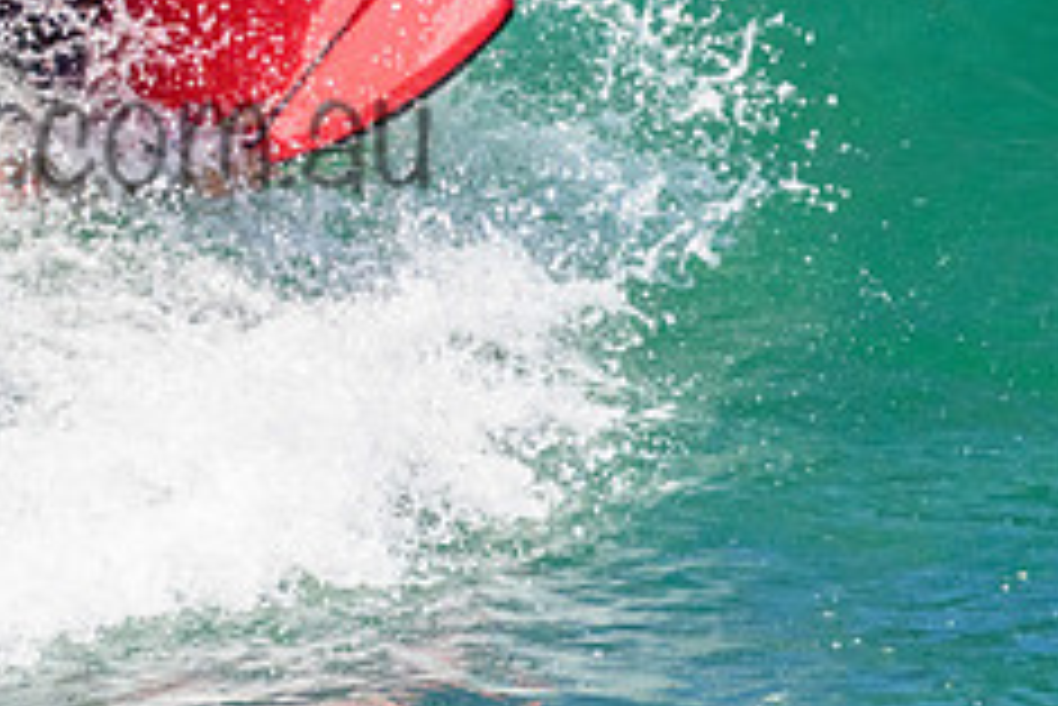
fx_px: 79837
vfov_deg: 0.5
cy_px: -244
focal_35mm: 2715
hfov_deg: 0.8
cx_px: 81
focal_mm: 800
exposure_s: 1/2000
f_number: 11
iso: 1600
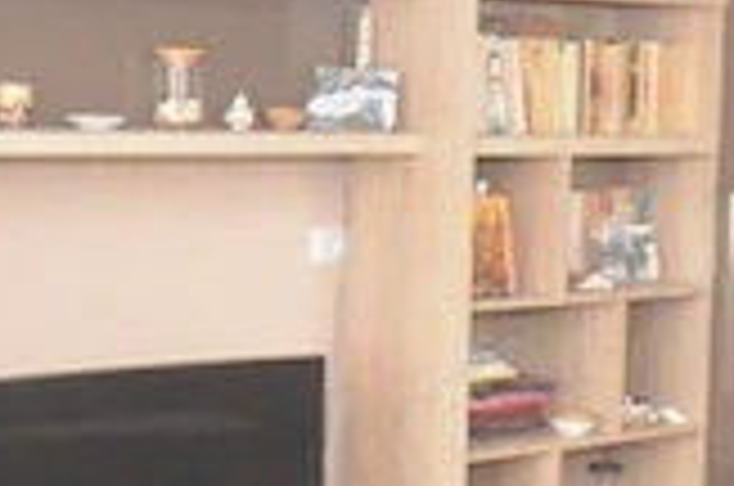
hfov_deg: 21.2
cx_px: 784
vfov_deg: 14.8
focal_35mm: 92
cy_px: 261
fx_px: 1872
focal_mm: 10
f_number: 4
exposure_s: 1/60
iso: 3200
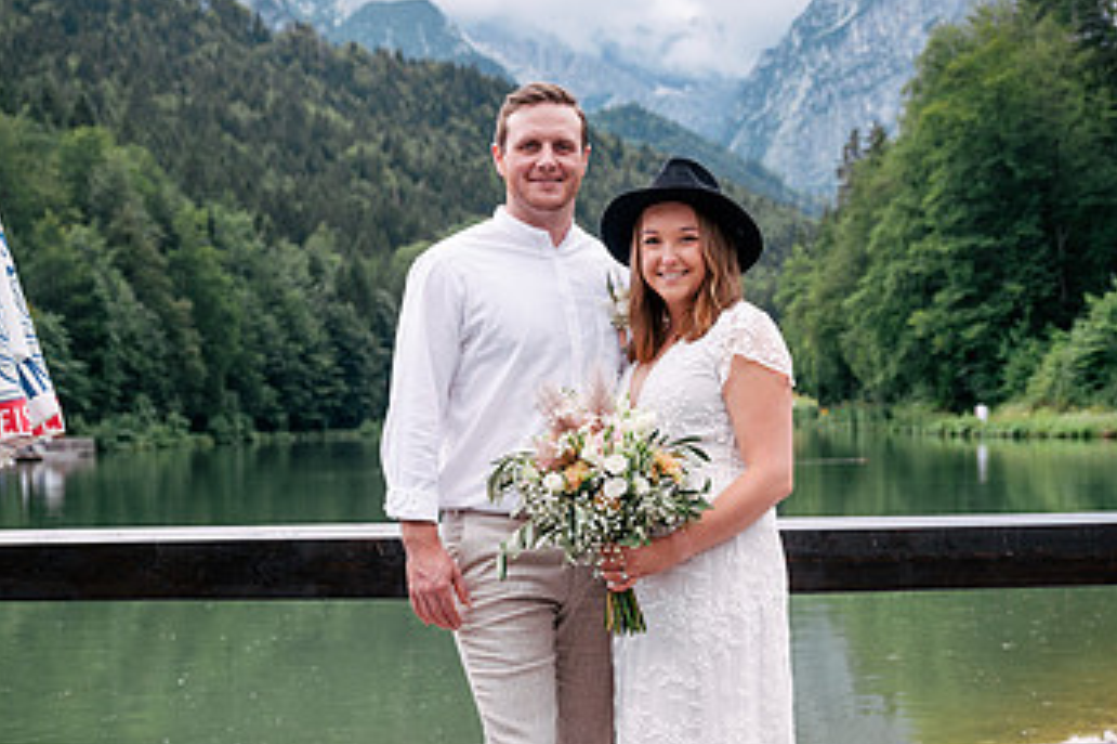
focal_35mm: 59
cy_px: 539
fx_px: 1830
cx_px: 565
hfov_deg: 33.9
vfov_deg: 22.8
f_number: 4
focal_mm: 35
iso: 400
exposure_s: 1/250
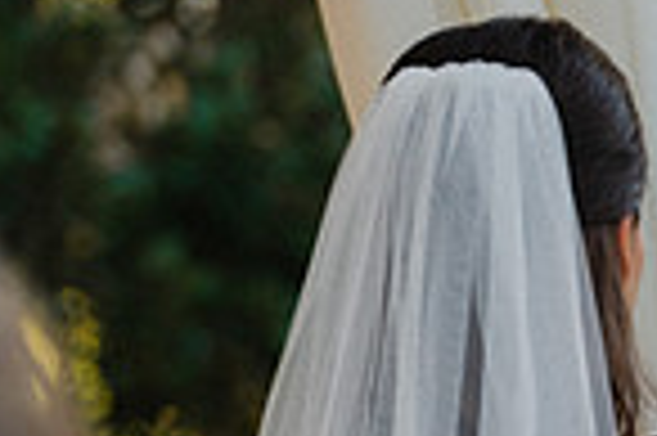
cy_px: 479
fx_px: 14492
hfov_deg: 2.6
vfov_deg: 1.7
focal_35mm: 795
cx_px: 936
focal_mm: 200
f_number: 4
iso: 200
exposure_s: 1/250
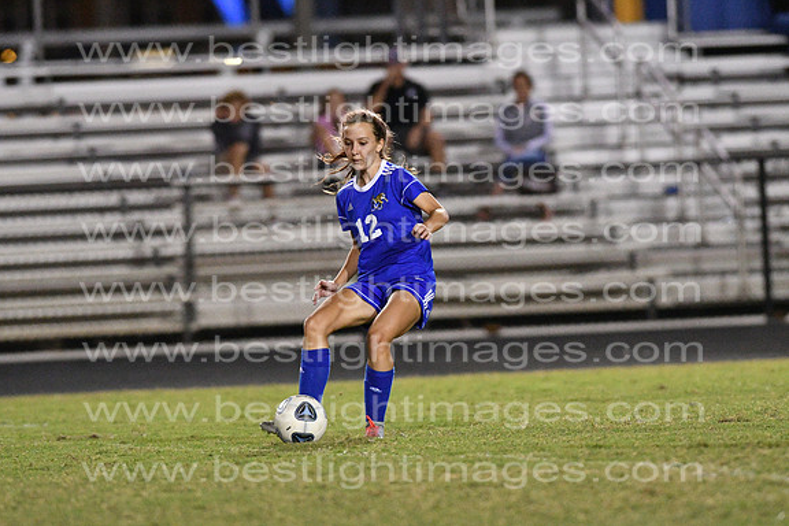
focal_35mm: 453
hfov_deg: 4.6
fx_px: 9927
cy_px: 262
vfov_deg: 3.0
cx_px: 393
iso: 10000
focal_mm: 300
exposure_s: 1/640
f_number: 3.5
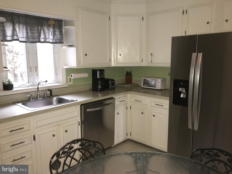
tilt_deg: -8.6
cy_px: 87
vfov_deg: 49.7
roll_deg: +0.1
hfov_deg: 63.4
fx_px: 188
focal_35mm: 28
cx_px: 116
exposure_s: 1/16
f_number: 1.8
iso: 100
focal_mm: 3.99
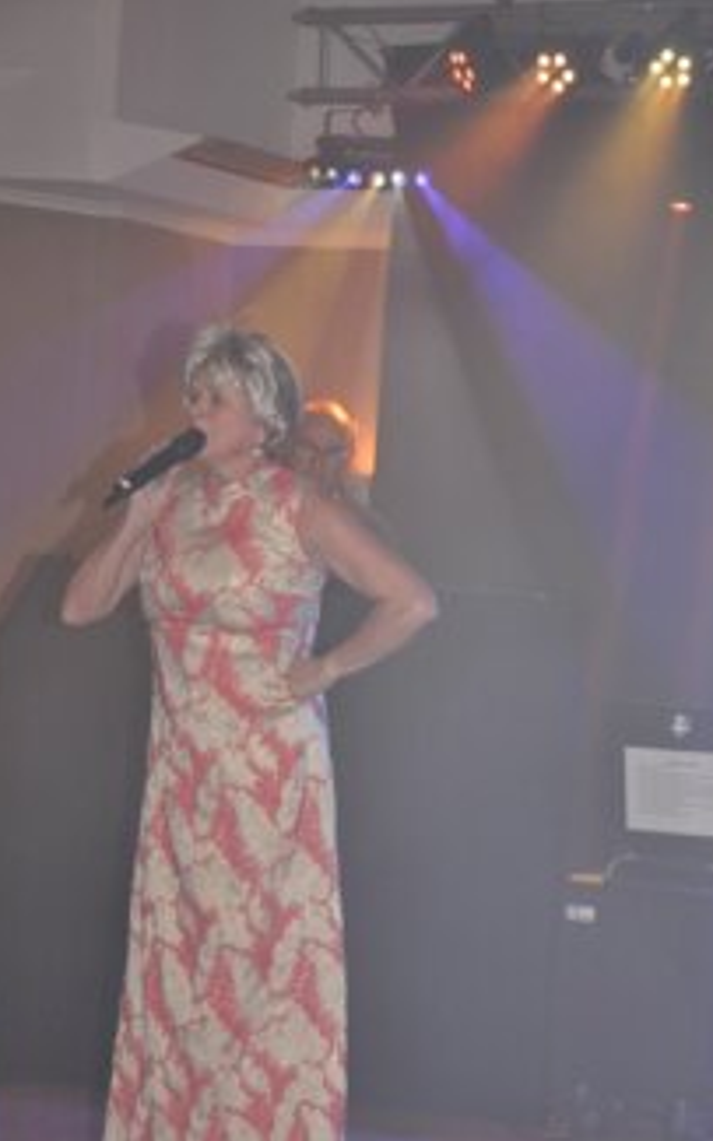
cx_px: 337
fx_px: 3857
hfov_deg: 10.6
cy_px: 667
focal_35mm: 124
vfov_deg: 16.8
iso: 800
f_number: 5.3
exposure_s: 1/60
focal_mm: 66
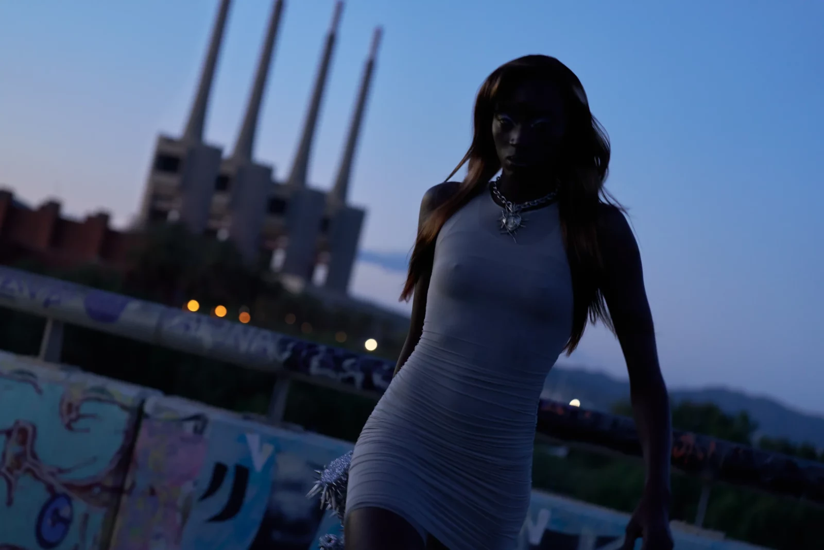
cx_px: 412
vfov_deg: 19.5
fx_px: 1602
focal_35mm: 70
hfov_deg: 28.8
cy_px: 275
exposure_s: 1/125
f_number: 2.8
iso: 1600
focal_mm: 70
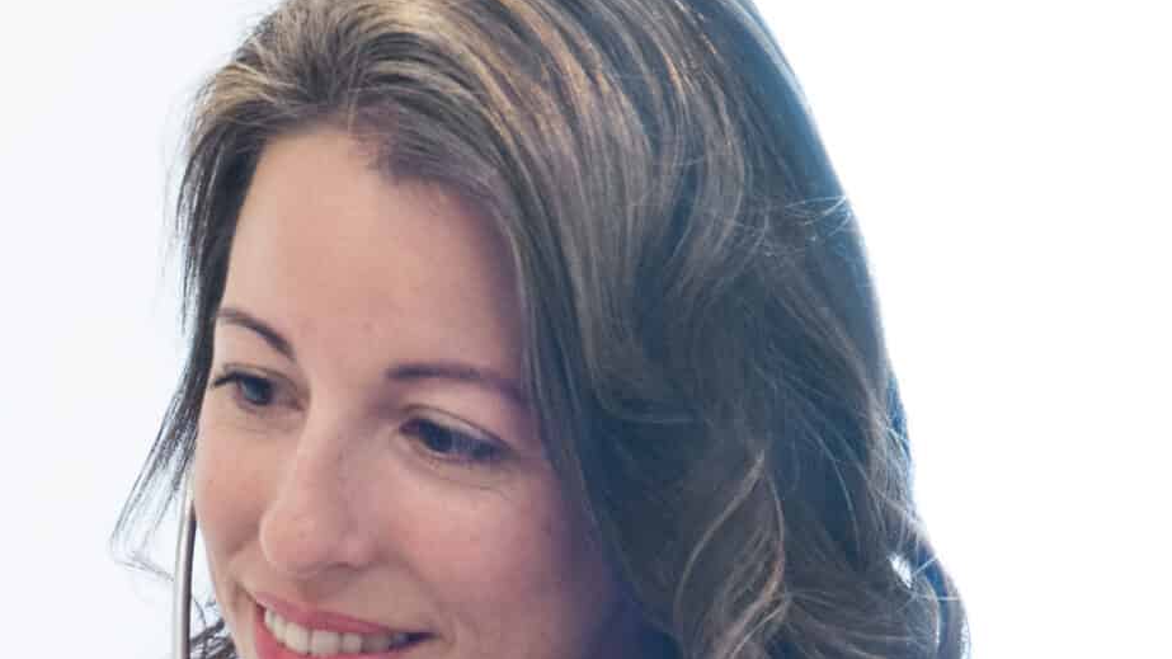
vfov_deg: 4.9
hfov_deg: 8.7
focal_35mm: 247
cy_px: 793
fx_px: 7675
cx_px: -28
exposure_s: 1/50
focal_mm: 85
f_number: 7.1
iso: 1250
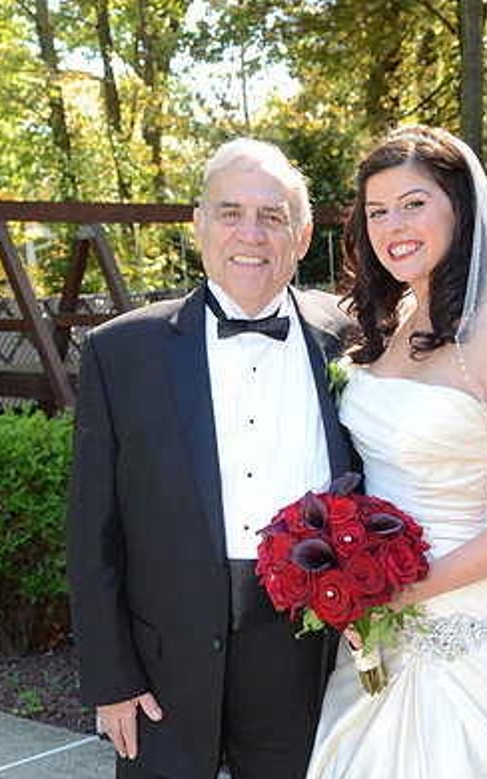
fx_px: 1443
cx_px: 305
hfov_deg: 19.1
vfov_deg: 29.9
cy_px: 547
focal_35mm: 68
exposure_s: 1/100
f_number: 6.3
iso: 500
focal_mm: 30
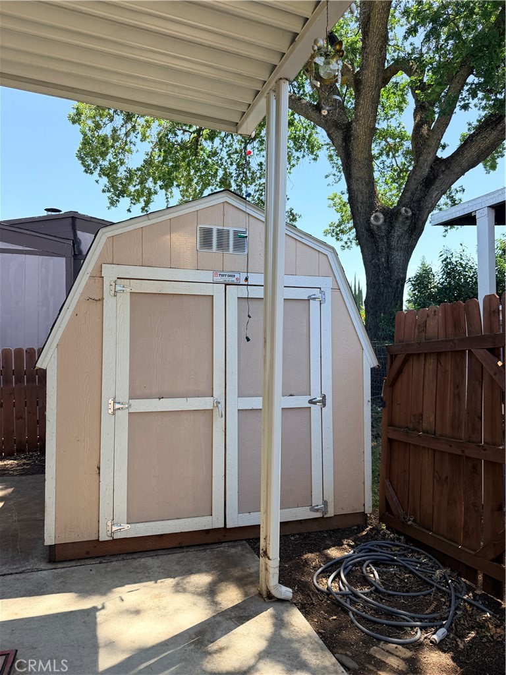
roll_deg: +0.1
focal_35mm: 24
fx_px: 468
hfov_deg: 56.8
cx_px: 253
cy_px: 338
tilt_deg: +2.0
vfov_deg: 71.6
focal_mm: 6.76
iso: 100
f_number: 1.78
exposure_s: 1/1018
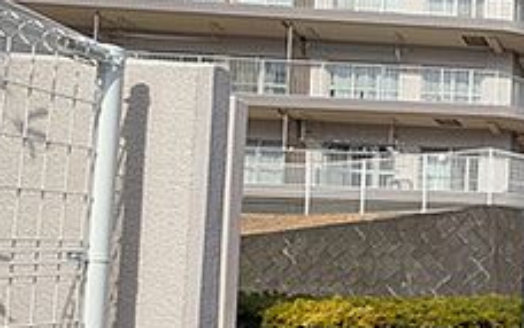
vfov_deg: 31.9
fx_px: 557
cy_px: 268
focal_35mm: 39
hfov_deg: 35.0
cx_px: 680
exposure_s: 1/1355
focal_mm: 1.83
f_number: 2.2
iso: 50
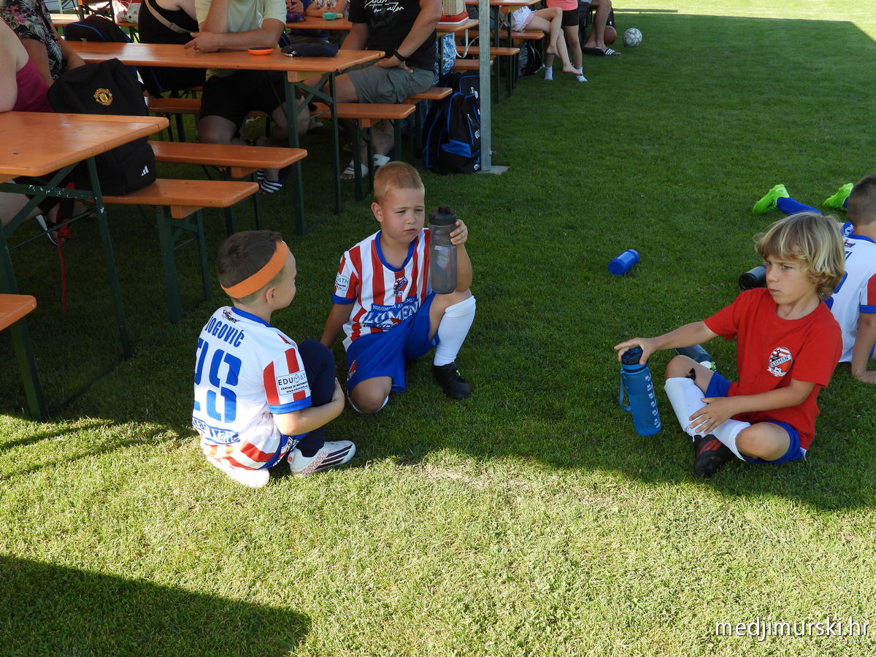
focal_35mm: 35
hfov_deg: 52.6
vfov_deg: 40.7
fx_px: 886
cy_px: 328
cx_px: 438
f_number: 3.2
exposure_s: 1/400
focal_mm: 6.3
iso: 100
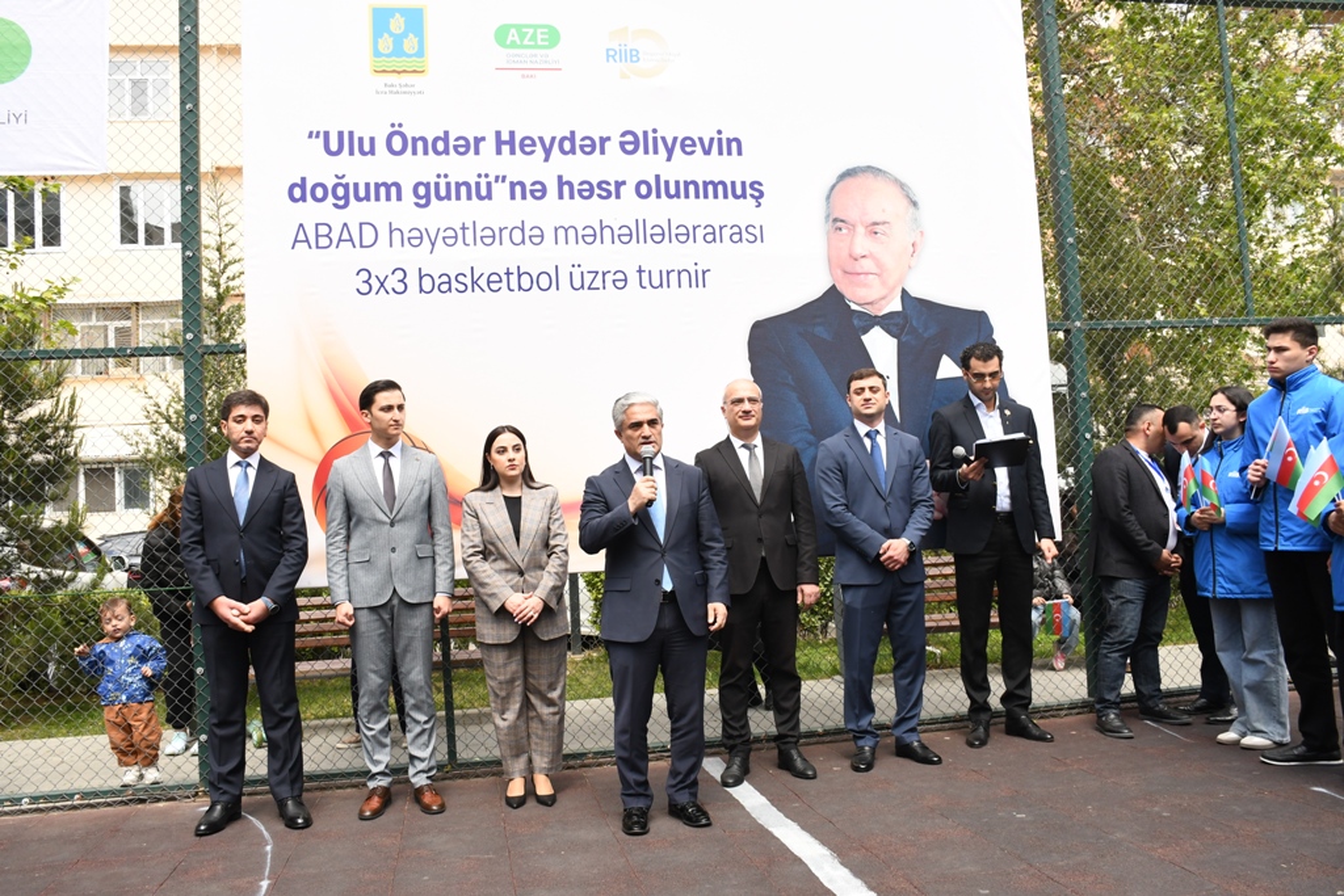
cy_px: 448
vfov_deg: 47.9
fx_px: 1008
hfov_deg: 67.4
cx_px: 672
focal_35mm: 27
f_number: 5.6
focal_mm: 18
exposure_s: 1/800
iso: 640
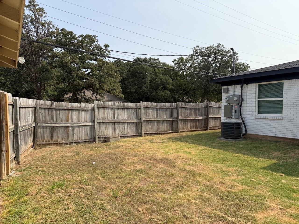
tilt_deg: +1.7
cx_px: 150
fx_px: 207
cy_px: 112
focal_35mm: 24
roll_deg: -1.0
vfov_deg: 56.8
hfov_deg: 71.6
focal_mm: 6.76
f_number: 1.78
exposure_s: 1/4167
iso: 80
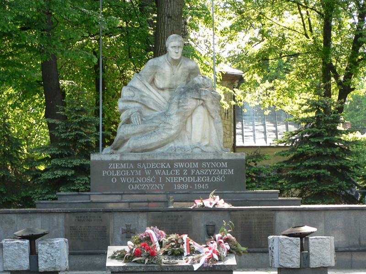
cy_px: 137
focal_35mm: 175
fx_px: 1850
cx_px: 183
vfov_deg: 8.5
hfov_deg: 11.3
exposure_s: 1/80
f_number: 3.3
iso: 80
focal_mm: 29.1
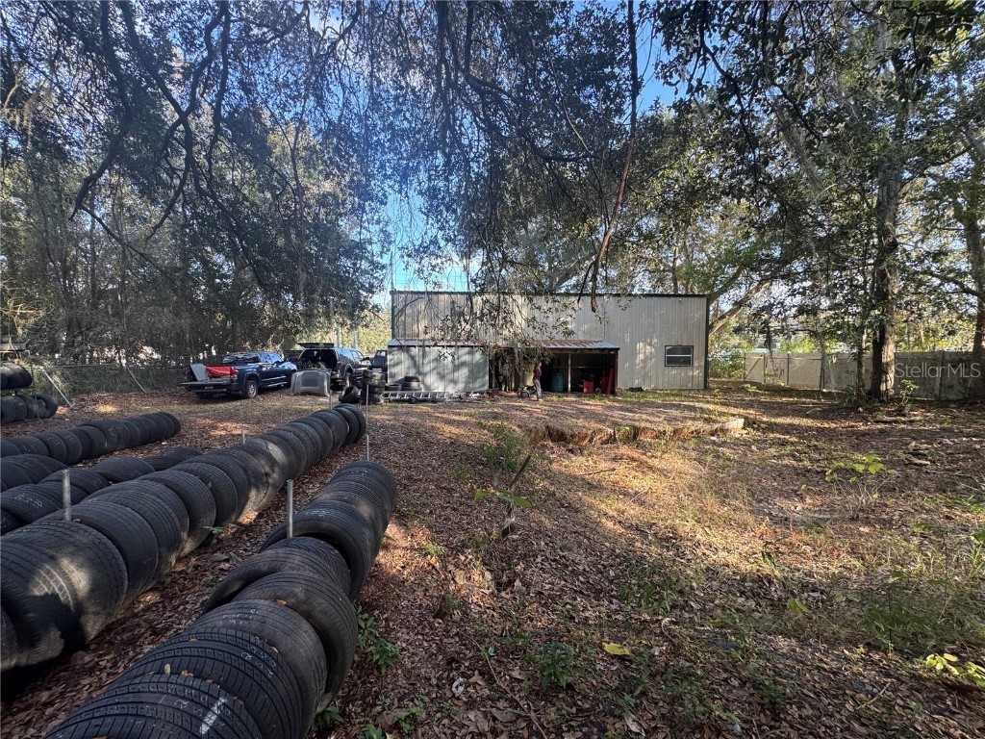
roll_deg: -0.7
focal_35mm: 14
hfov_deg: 102.1
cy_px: 370
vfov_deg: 85.7
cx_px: 492
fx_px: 398
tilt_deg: -5.0
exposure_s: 1/131
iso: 40
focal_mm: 2.22
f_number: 2.2
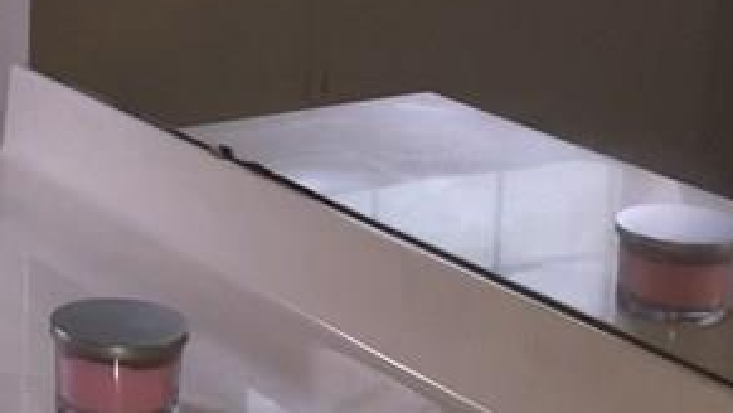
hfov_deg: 17.7
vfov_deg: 10.9
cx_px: -285
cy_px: 131
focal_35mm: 111
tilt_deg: -14.4
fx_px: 2158
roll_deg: +0.6
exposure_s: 1/30
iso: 50
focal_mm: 4.15
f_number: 2.2
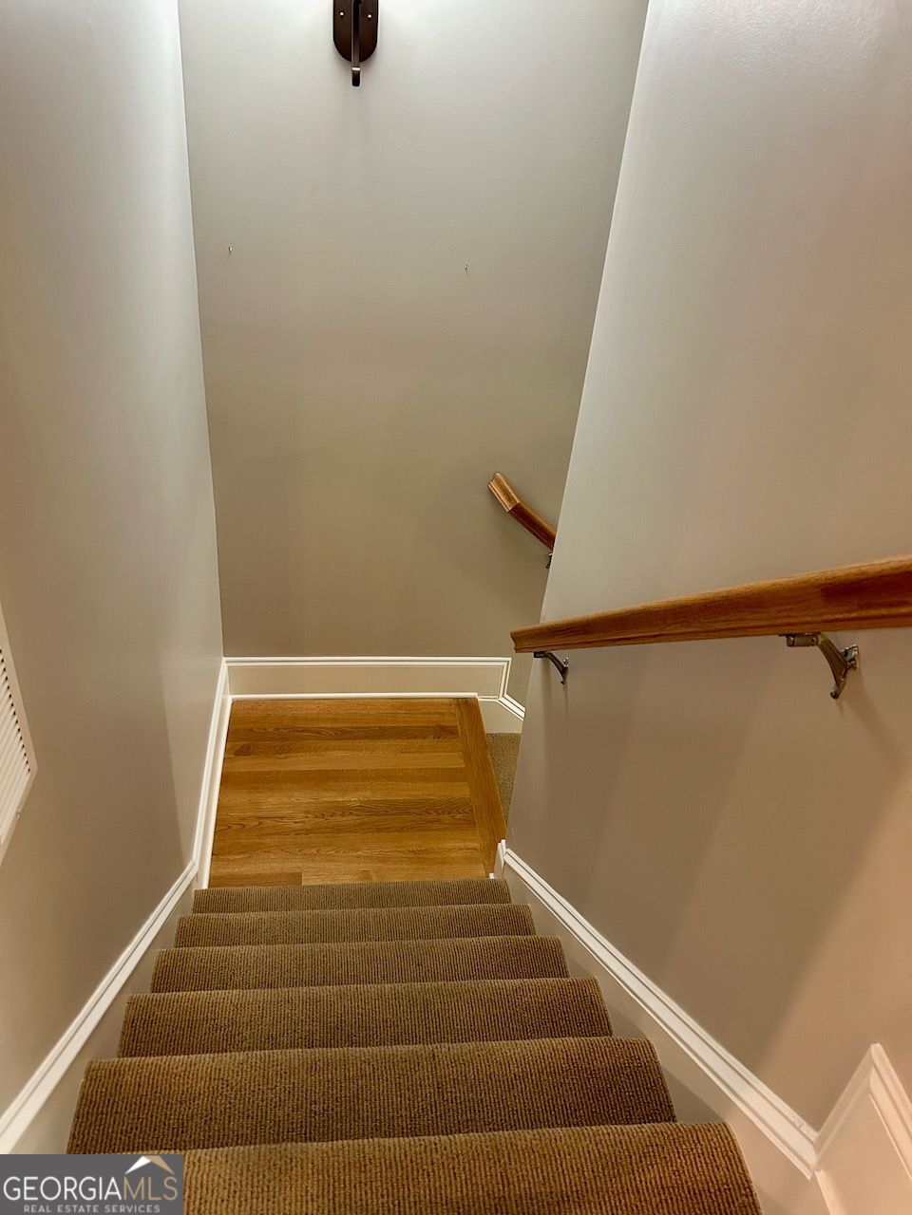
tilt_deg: -33.5
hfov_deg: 53.1
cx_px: 456
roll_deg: -4.9
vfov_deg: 67.3
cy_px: 608
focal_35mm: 26
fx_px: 913
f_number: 1.5
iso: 320
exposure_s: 1/60
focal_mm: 5.7
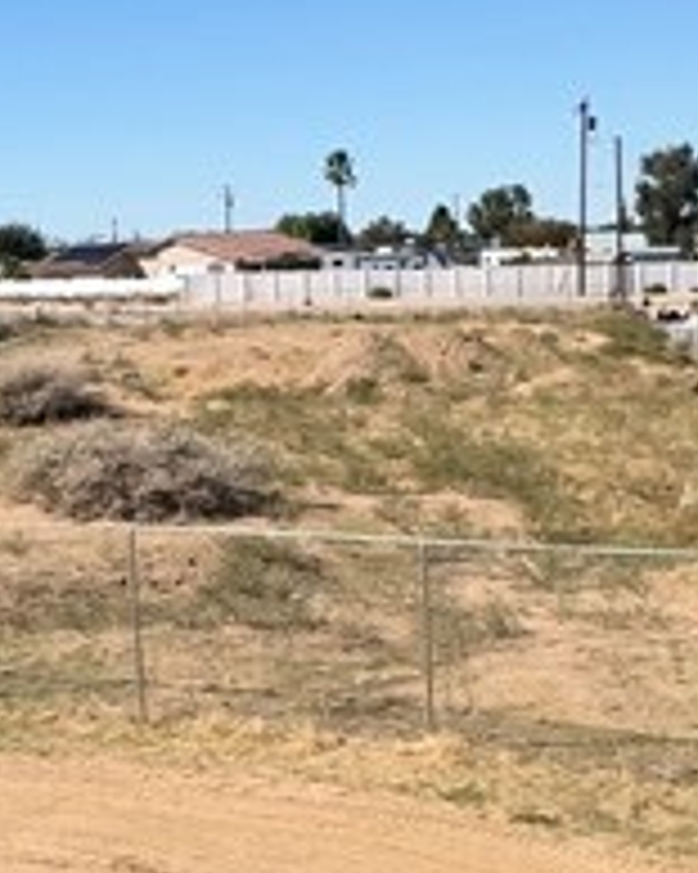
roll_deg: +3.0
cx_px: 270
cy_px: 765
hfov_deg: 21.2
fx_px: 1861
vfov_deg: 25.7
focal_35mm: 72
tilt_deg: -16.0
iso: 50
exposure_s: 1/2674
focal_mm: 2.22
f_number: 2.2
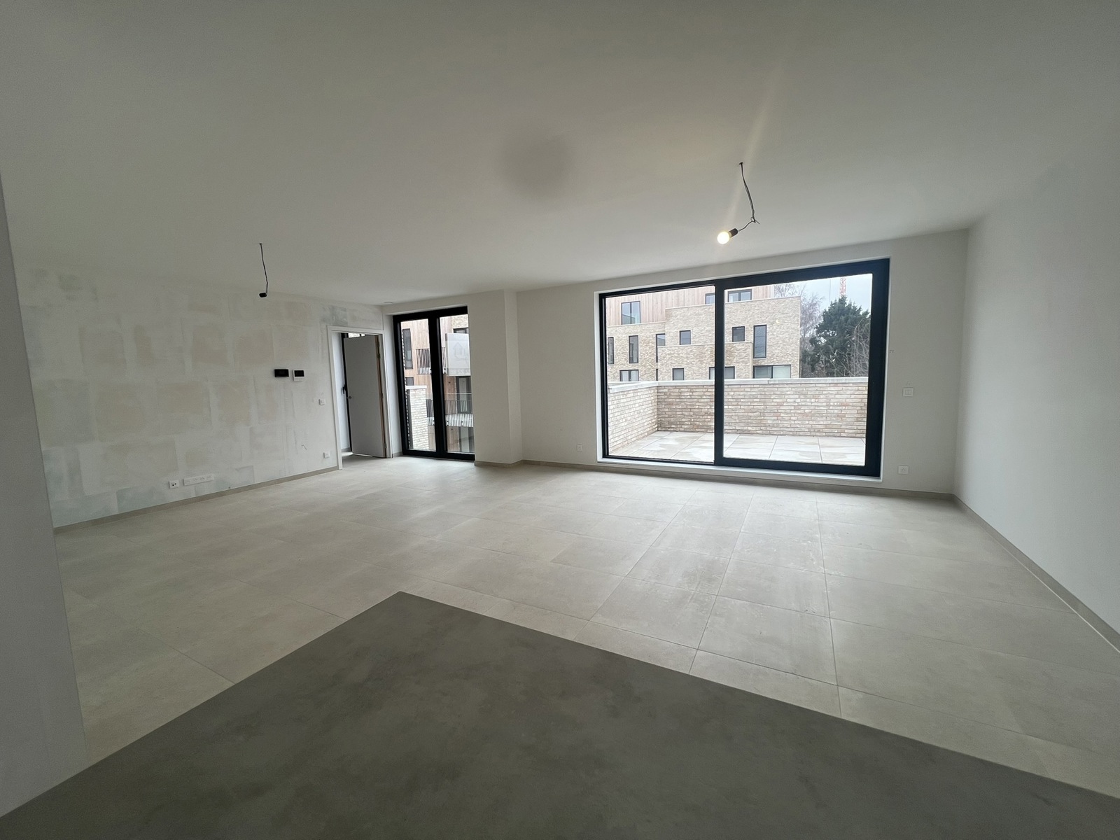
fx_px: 421
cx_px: 560
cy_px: 420
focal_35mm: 13
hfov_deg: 106.2
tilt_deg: -6.4
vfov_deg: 89.9
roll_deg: +1.6
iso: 32
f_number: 1.8
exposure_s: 1/173
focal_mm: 1.57
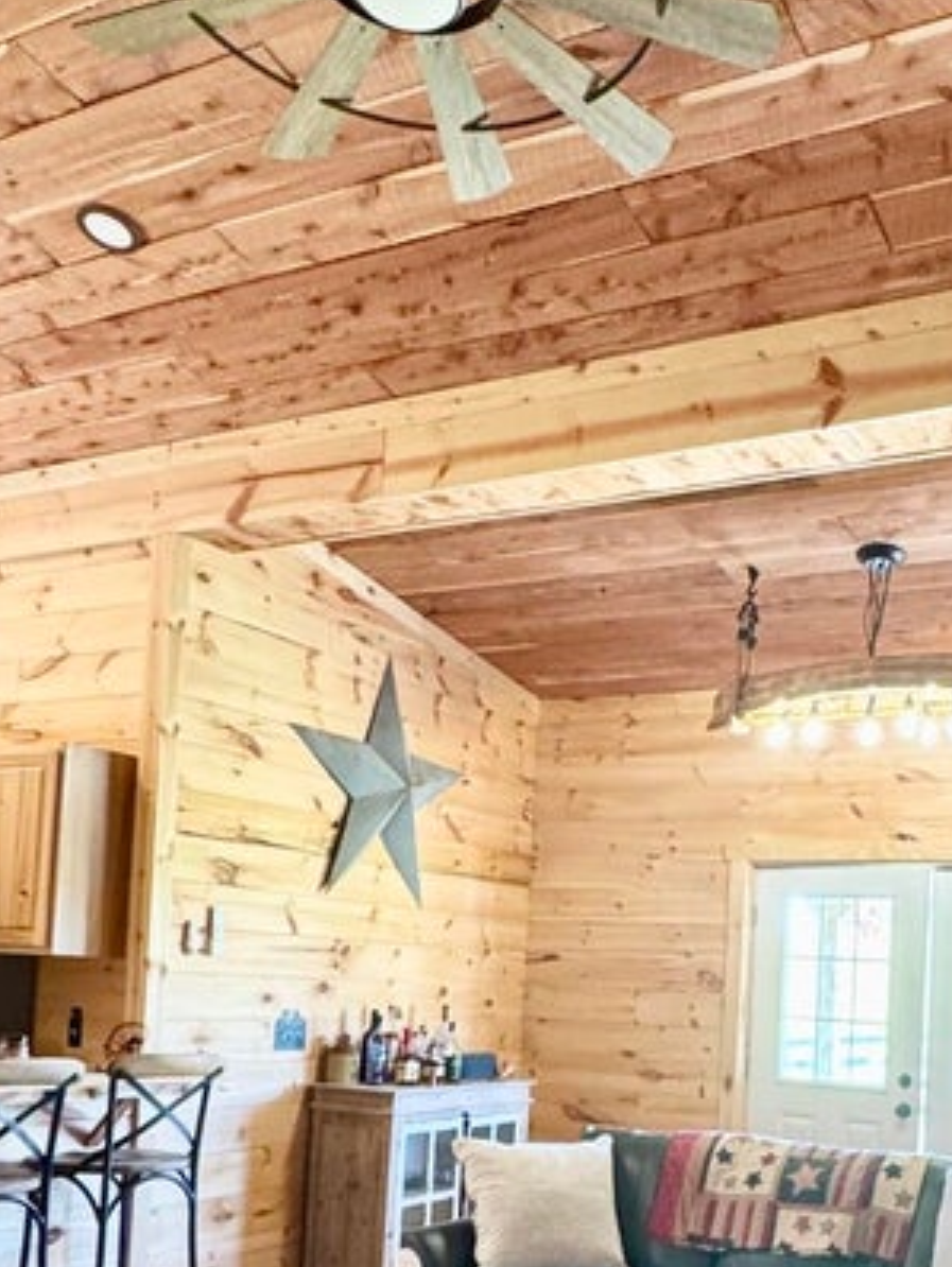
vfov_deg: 49.7
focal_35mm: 36
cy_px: 920
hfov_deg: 38.5
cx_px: 732
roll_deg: -2.2
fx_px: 1319
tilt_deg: +3.6
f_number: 2.2
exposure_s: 1/60
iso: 320
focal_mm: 2.22
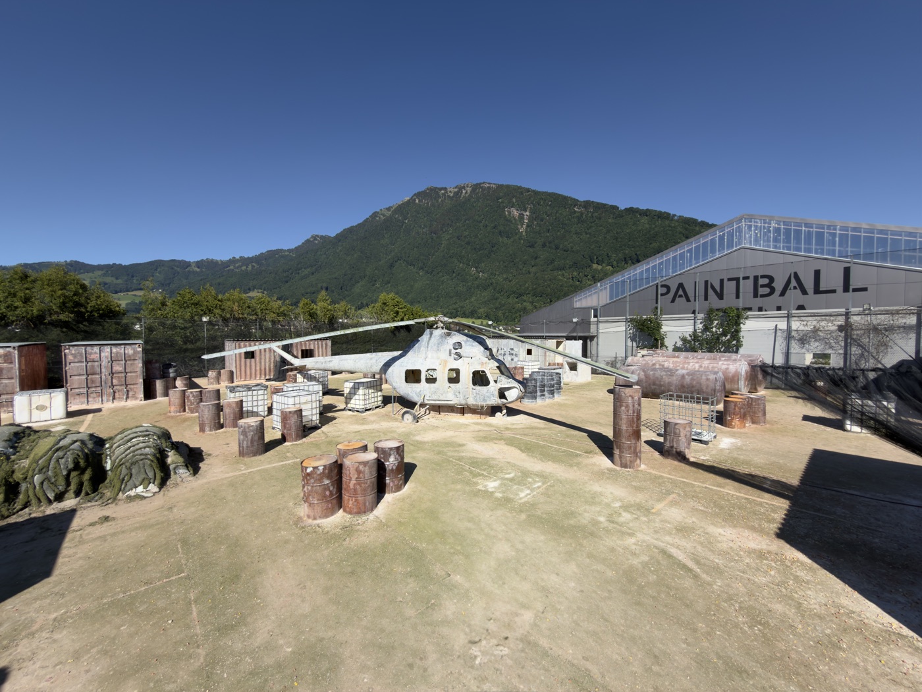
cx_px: 461
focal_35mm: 14
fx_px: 373
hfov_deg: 102.1
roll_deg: +0.5
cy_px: 346
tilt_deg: -2.0
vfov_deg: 85.7
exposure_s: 1/826
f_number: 2.2
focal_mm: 2.22
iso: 16
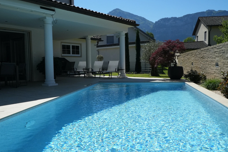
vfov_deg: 42.3
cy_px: 78
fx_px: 196
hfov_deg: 60.3
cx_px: 111
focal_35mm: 31
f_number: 13
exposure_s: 1/5000
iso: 2500
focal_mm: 18
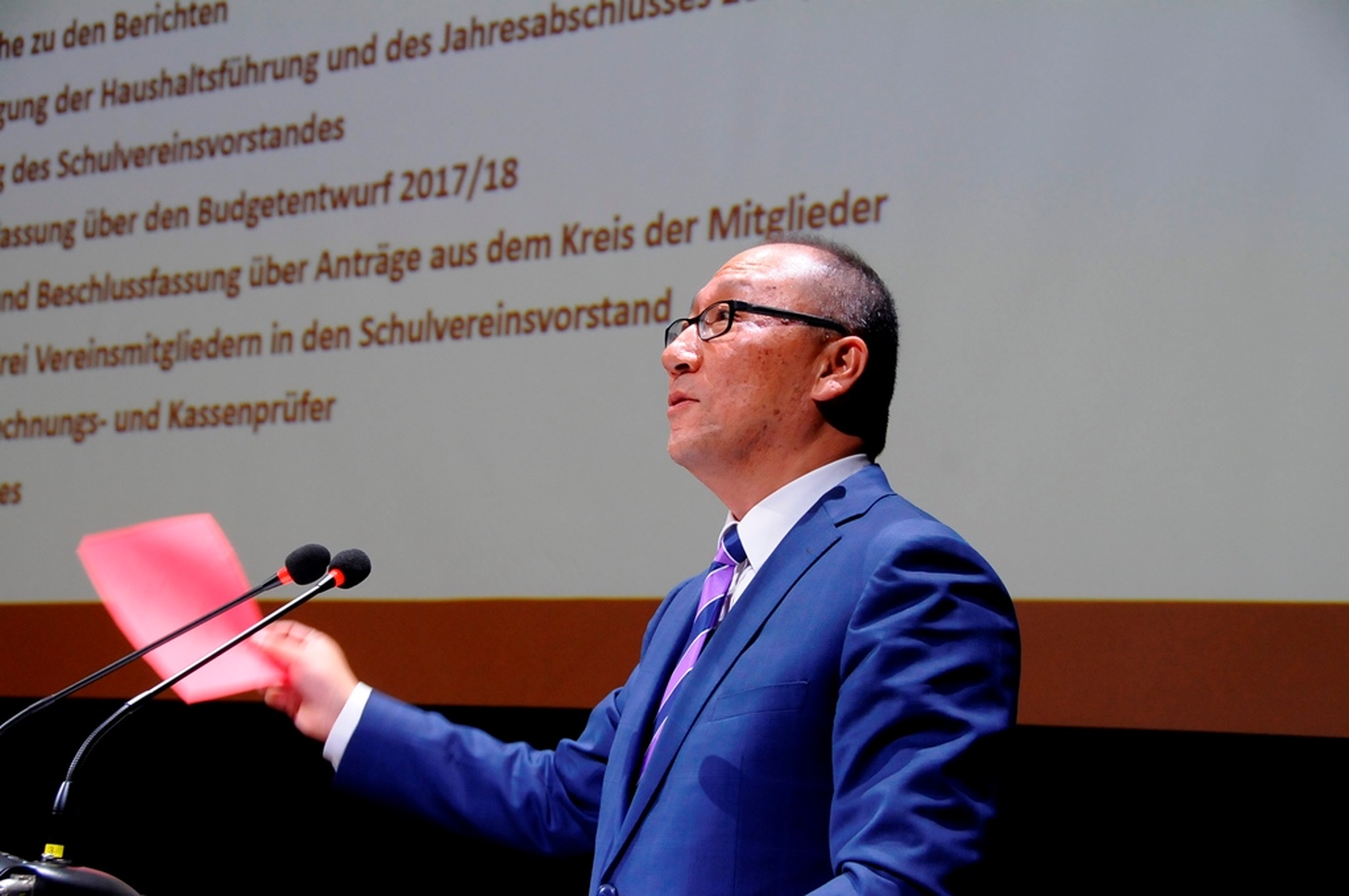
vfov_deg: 17.4
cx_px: 674
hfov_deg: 26.0
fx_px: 2919
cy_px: 448
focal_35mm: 78
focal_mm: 52
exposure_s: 1/80
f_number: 7.1
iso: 1600
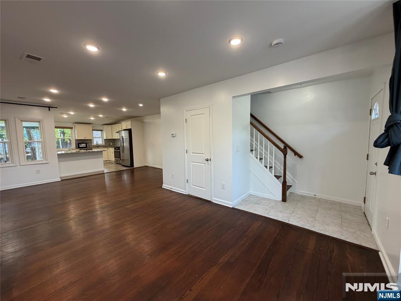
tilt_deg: -4.7
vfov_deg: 85.7
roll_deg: +1.8
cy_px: 150
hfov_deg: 102.1
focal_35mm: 14
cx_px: 200
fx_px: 162
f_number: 2.2
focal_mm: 2.22
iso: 320
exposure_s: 1/120
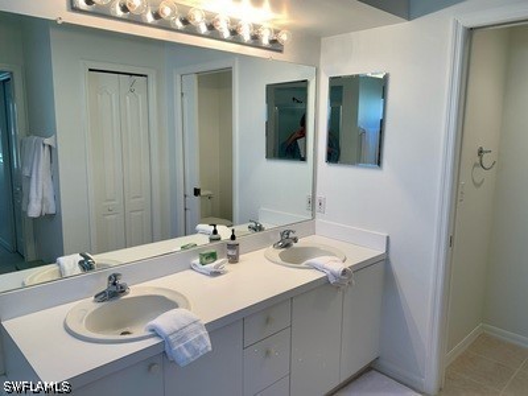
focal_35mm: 26
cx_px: 264
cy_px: 198
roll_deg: -0.2
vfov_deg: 53.1
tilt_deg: -8.2
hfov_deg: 67.3
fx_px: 397
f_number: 1.8
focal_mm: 4.25
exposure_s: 1/120
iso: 50
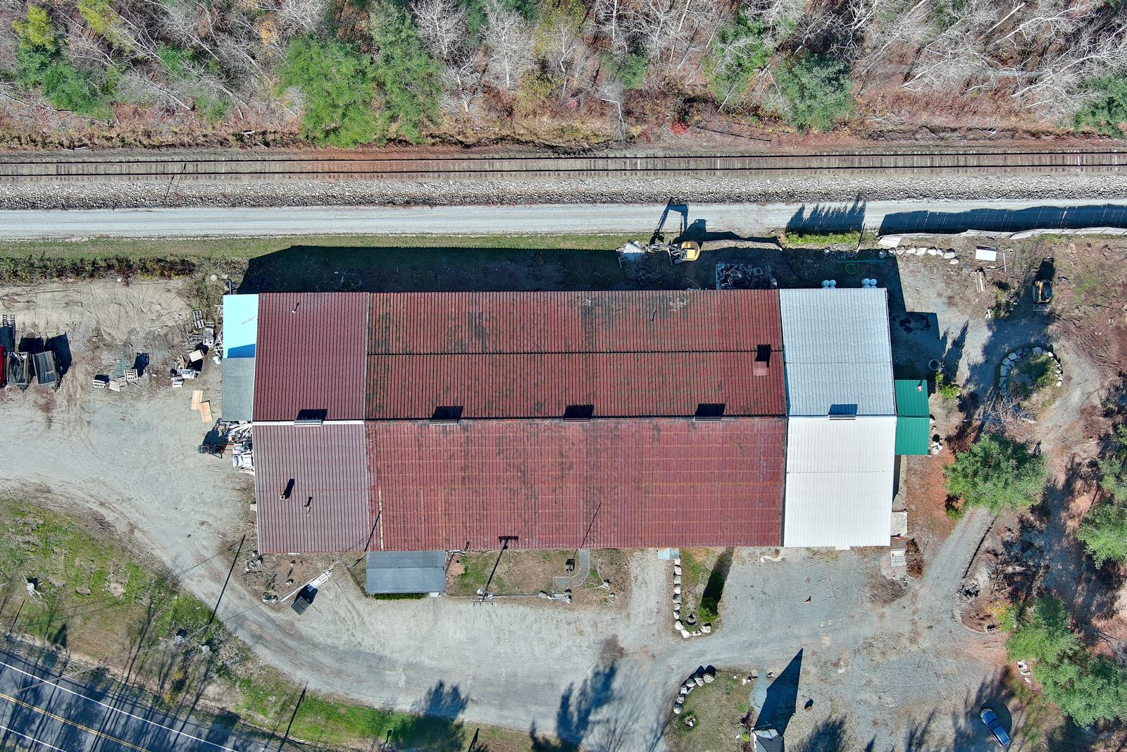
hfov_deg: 63.7
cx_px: 564
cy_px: 376
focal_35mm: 29
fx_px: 908
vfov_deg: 45.0
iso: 100
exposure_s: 1/604
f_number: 2.8
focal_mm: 10.57
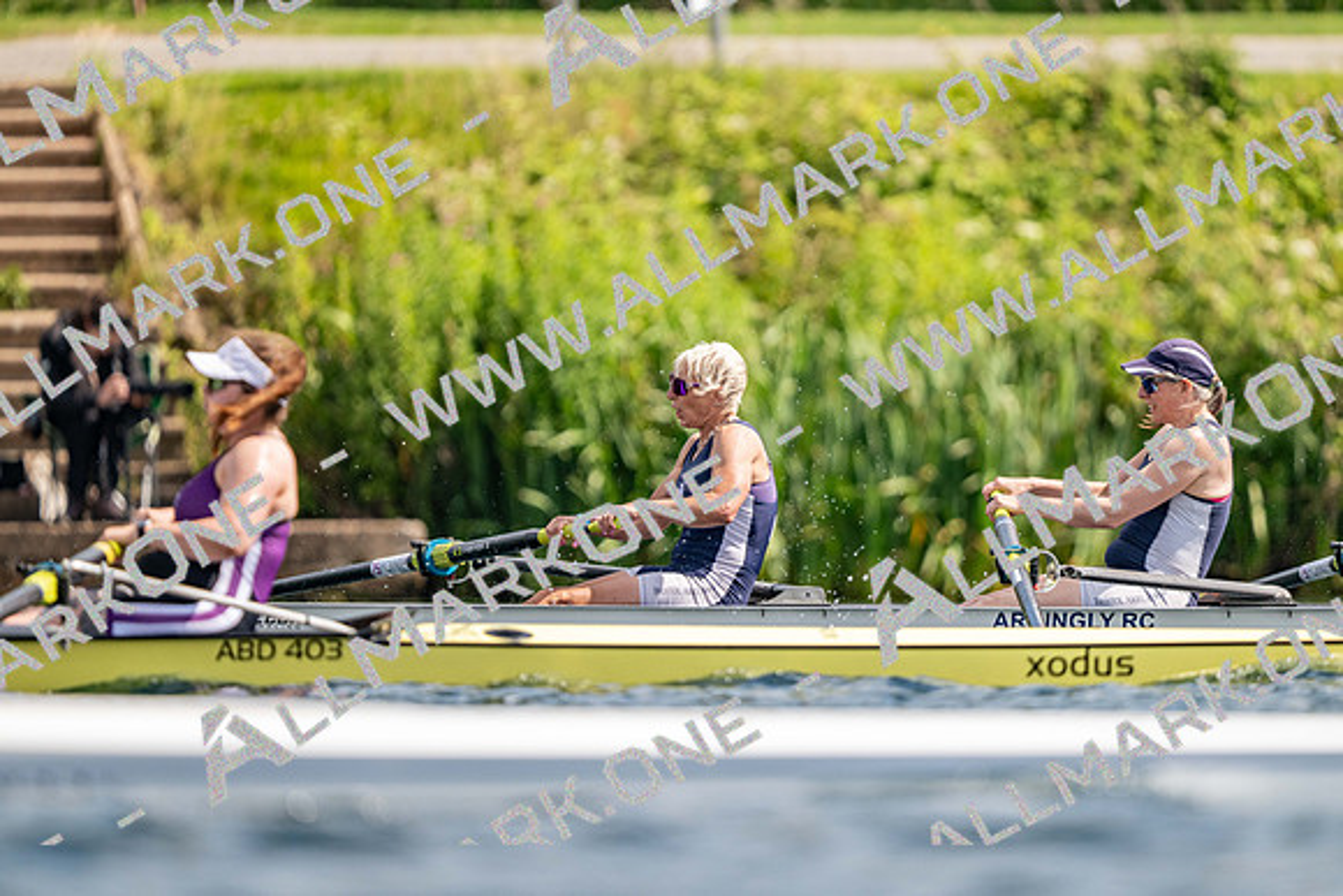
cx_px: 672
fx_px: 31343
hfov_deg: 2.5
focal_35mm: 840
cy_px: 448
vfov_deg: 1.6
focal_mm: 840
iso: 640
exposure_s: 1/2500
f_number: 5.6
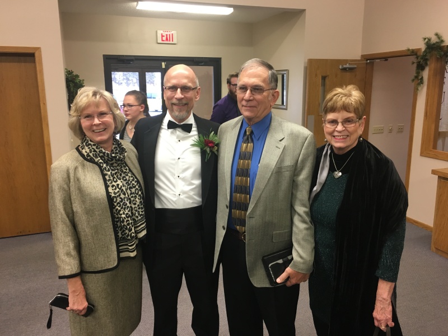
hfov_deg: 61.7
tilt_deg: -10.5
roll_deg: +2.4
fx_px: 375
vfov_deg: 48.2
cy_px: 168
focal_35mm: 29
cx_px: 224
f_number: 2.2
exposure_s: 1/30
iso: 100
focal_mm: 4.15
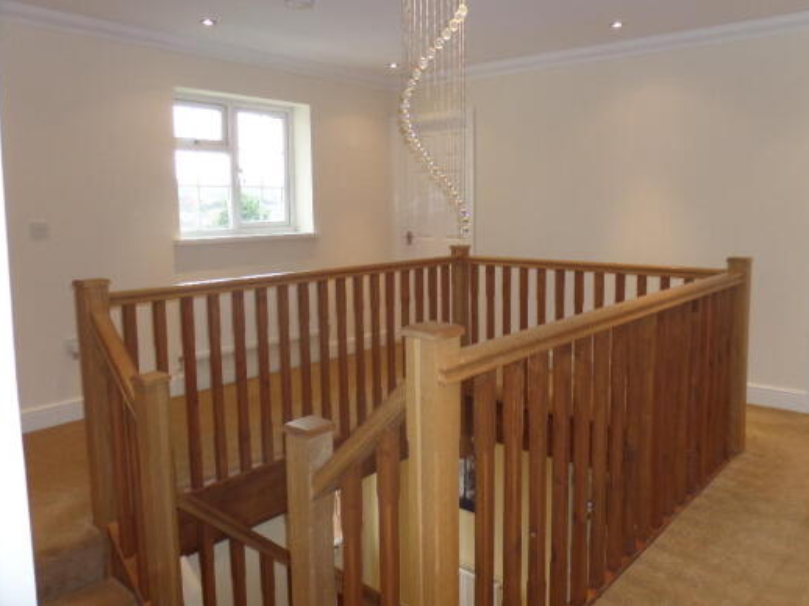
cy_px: 266
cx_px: 452
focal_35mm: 27
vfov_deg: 51.2
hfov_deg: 65.1
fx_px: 631
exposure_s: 1/30
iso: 160
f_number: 3.2
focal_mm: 4
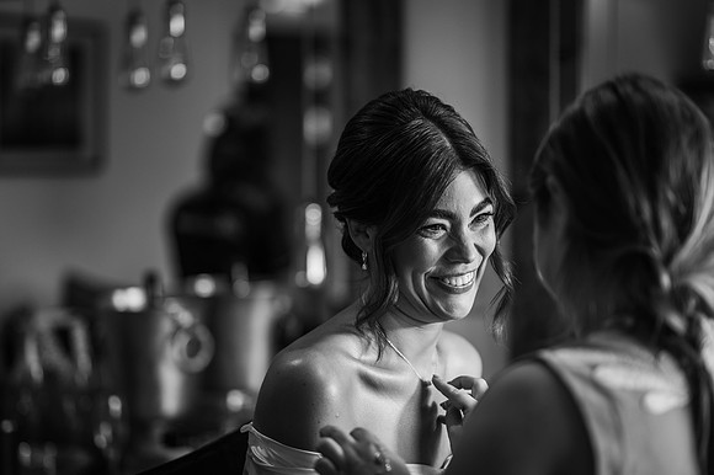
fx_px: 1685
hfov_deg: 23.9
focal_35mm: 85
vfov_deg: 16.1
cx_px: 357
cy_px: 238
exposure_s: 1/200
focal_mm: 85
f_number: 1.8
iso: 180
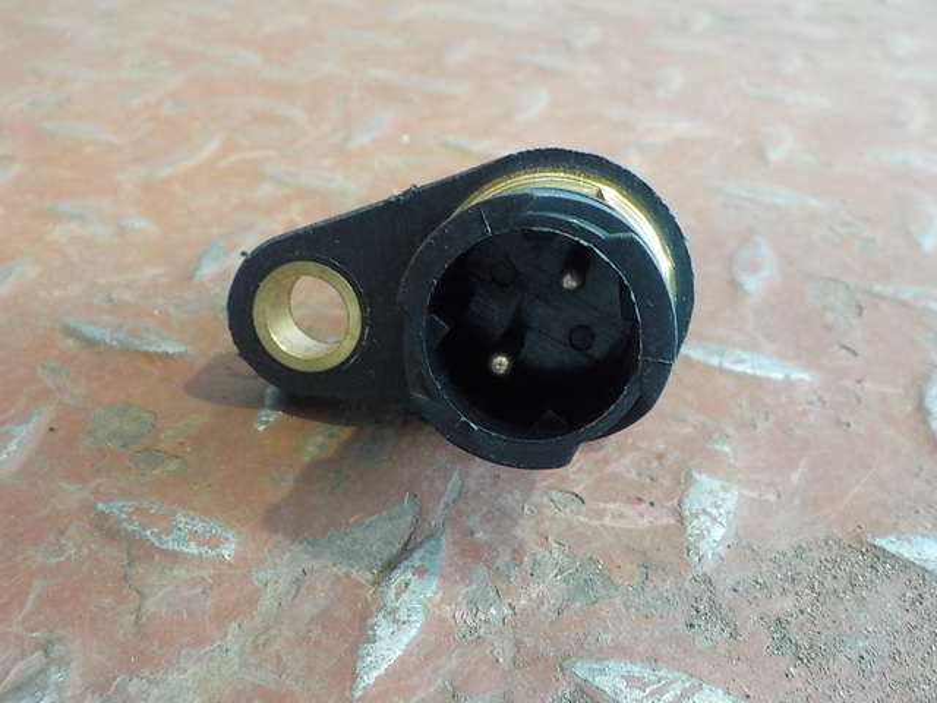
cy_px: 352
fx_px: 812
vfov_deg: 46.8
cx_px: 468
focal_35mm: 30
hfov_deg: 60.0
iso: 400
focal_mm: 4.1
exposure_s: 1/20
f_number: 3.3
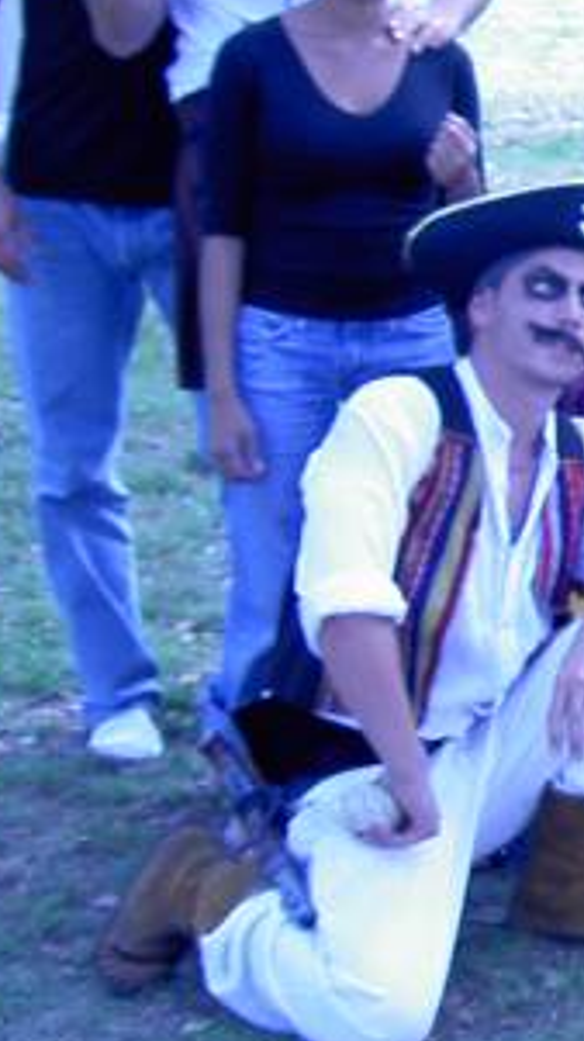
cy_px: 439
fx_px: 3115
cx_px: 1275
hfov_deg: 9.8
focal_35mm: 113
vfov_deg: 18.9
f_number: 2.8
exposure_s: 1/50
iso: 100
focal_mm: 8
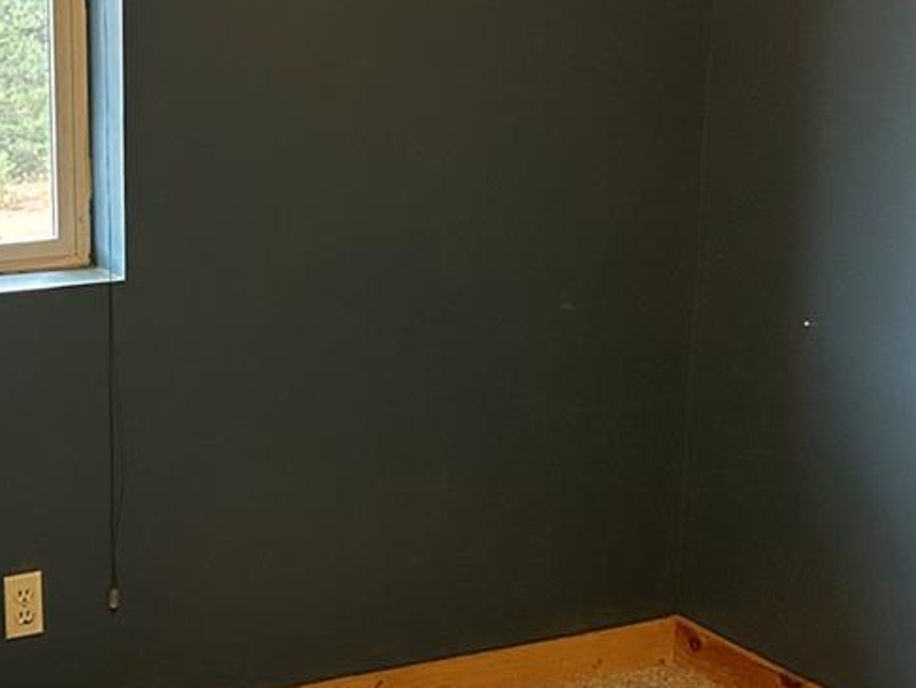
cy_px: 394
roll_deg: +0.7
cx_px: 124
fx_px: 2039
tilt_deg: -14.1
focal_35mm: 77
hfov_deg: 24.7
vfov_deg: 19.1
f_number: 1.5
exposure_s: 1/40
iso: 400
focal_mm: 5.7
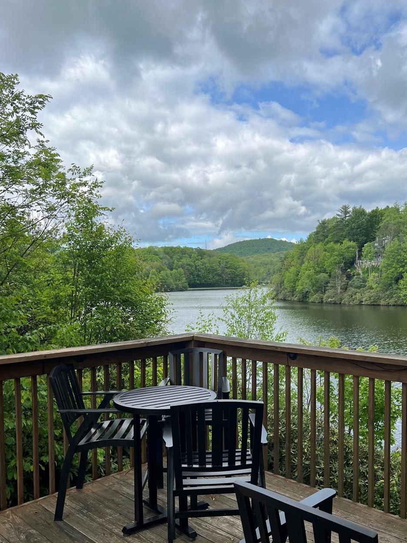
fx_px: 502
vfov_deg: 56.3
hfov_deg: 44.0
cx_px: 233
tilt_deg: -5.8
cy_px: 330
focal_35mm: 32
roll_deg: +1.2
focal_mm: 5.7
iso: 50
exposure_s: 1/2841
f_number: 1.5
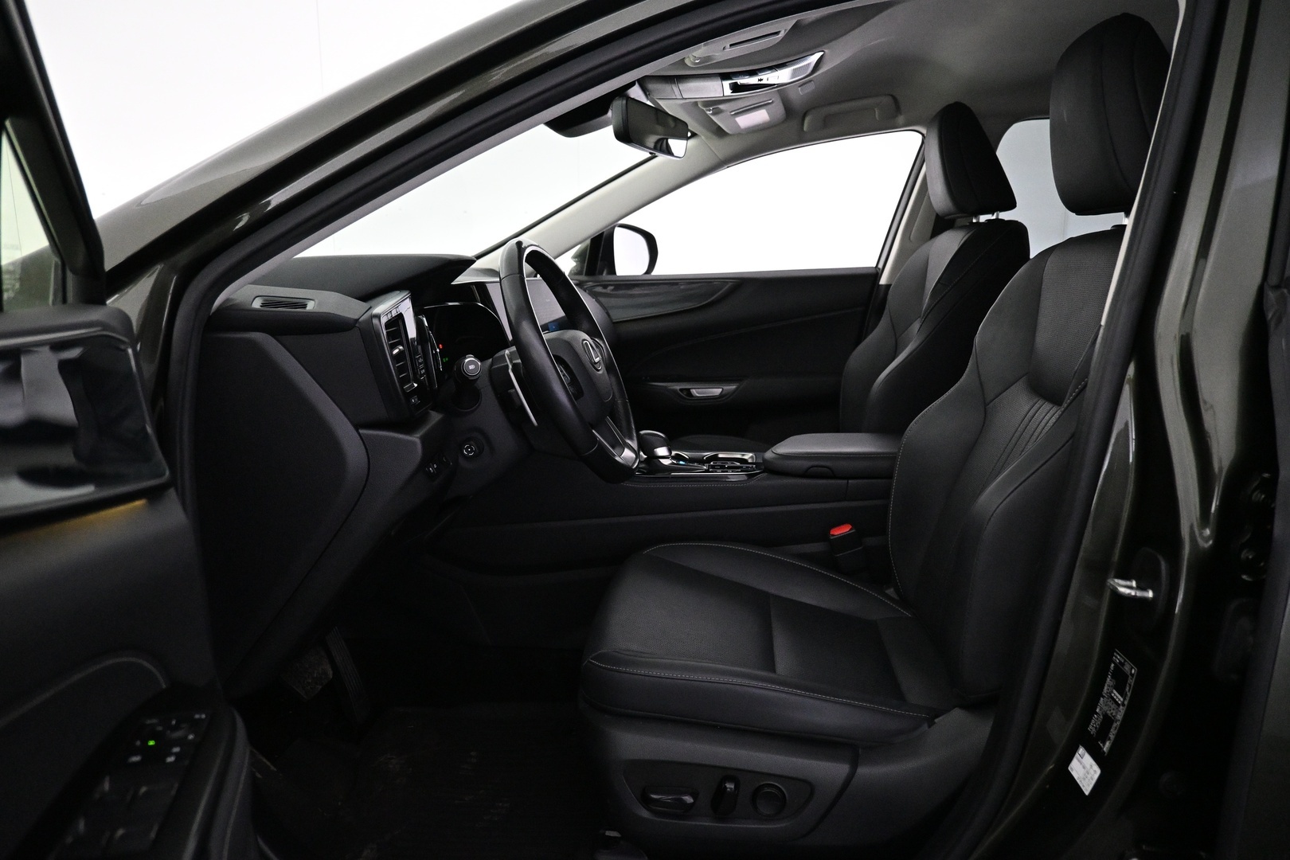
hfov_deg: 73.7
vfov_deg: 53.1
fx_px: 860
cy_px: 430
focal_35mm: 24
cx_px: 645
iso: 4000
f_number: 3.5
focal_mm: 16
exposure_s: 1/125
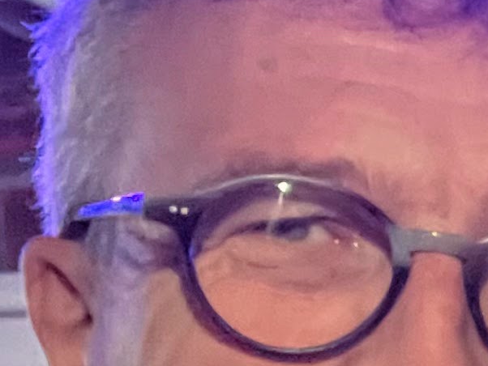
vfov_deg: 9.4
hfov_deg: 10.6
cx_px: 1245
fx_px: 2172
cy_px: 504
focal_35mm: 154
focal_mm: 2.71
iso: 800
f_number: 2.2
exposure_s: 1/15
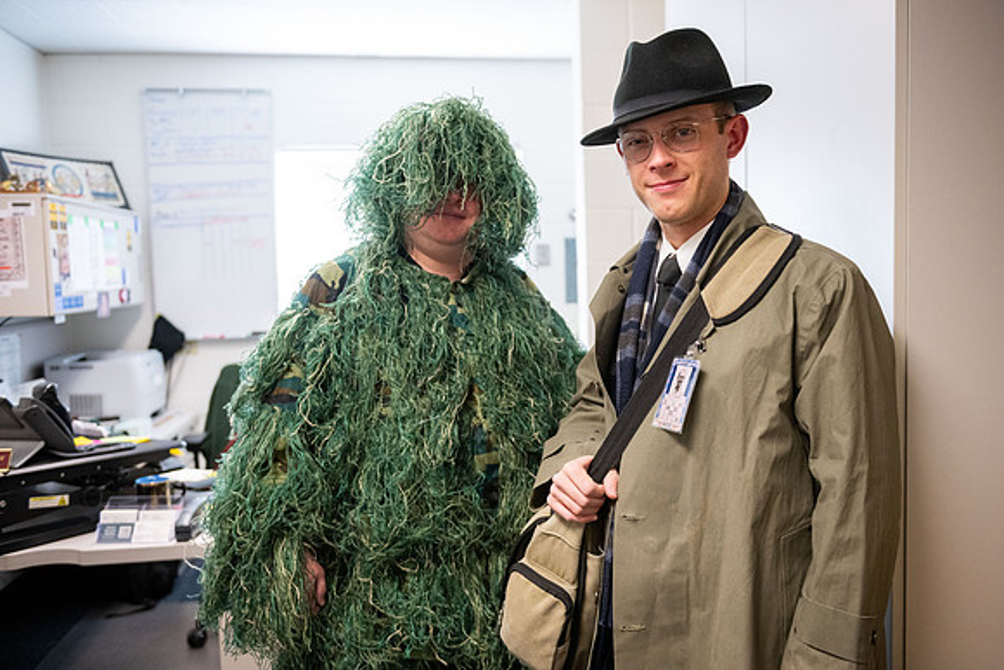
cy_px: 334
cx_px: 534
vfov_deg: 38.9
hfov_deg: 55.7
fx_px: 949
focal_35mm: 34
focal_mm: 32
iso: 2000
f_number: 2.8
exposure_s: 1/200
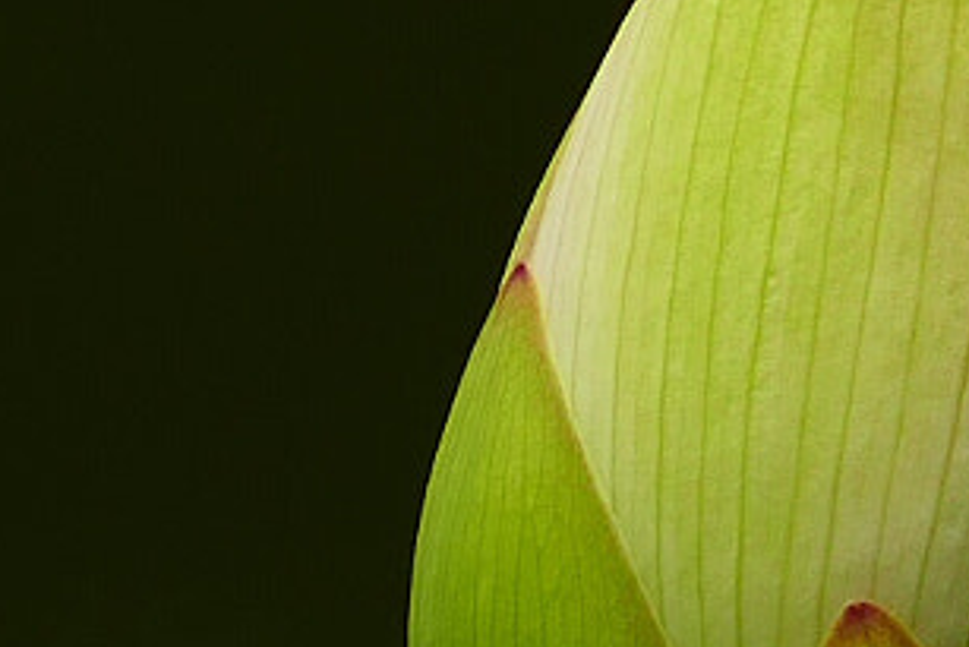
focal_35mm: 2667
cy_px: 481
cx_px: 1976
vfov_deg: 0.5
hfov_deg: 0.8
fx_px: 71817
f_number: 4
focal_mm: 146
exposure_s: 1/1300
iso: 125
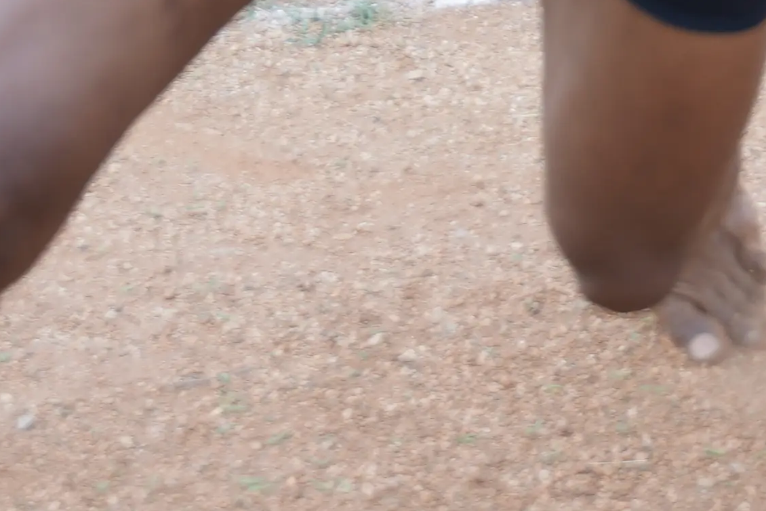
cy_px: -1183
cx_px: 1042
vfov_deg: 6.1
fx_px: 4282
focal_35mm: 201
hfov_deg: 10.0
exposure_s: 1/400
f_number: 2.8
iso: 125
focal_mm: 28.6
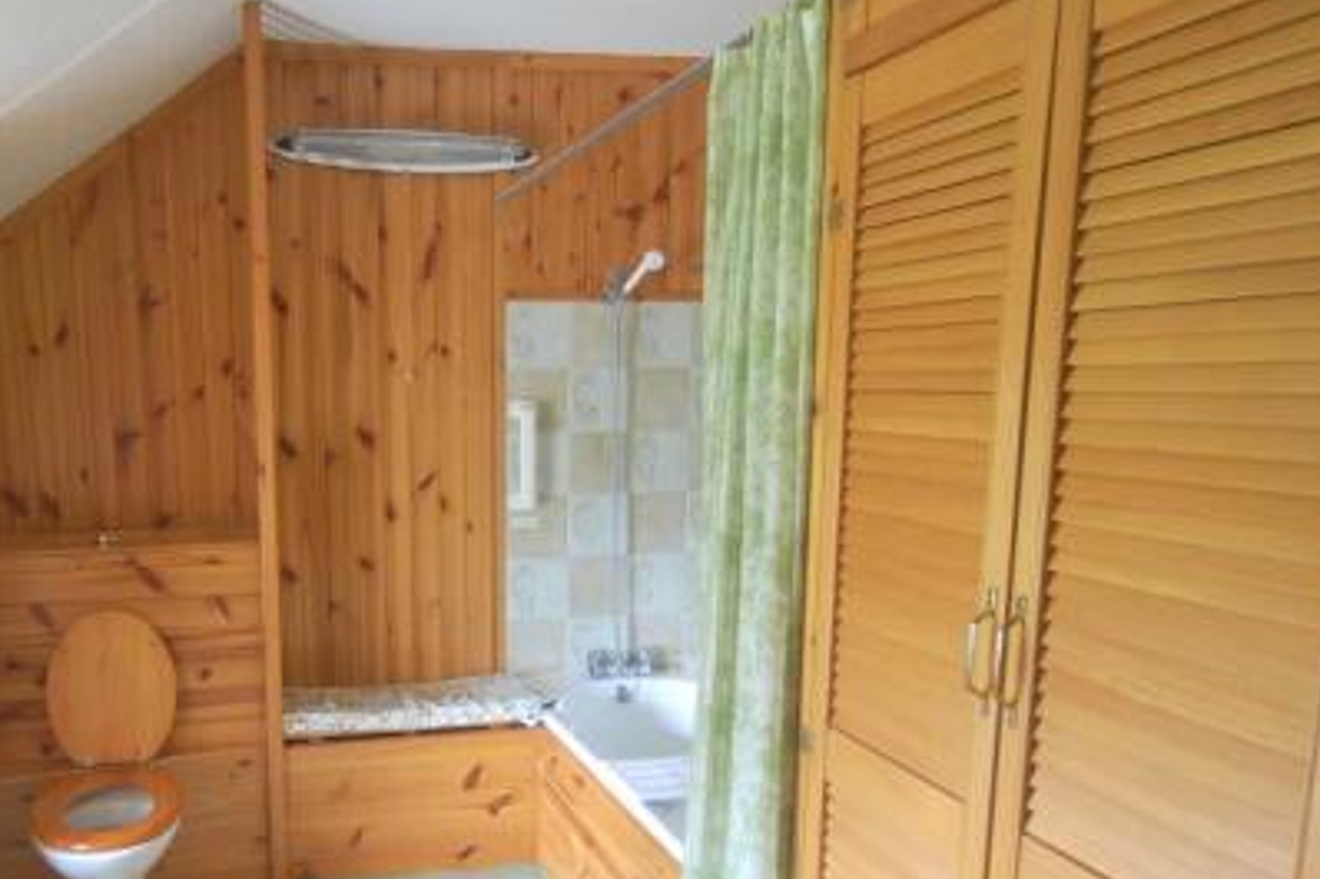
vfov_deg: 45.4
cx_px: 415
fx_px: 1041
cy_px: 551
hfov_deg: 62.7
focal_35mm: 28
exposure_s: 1/10
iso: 800
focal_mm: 11.5
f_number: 4.5
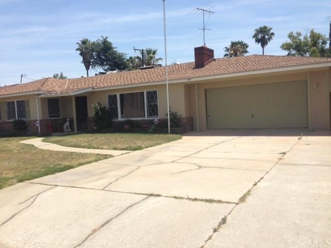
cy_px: 124
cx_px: 166
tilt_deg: -3.1
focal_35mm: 33
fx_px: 316
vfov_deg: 42.9
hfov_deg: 55.4
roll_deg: +2.9
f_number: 2.4
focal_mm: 4.12
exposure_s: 1/1506
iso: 50
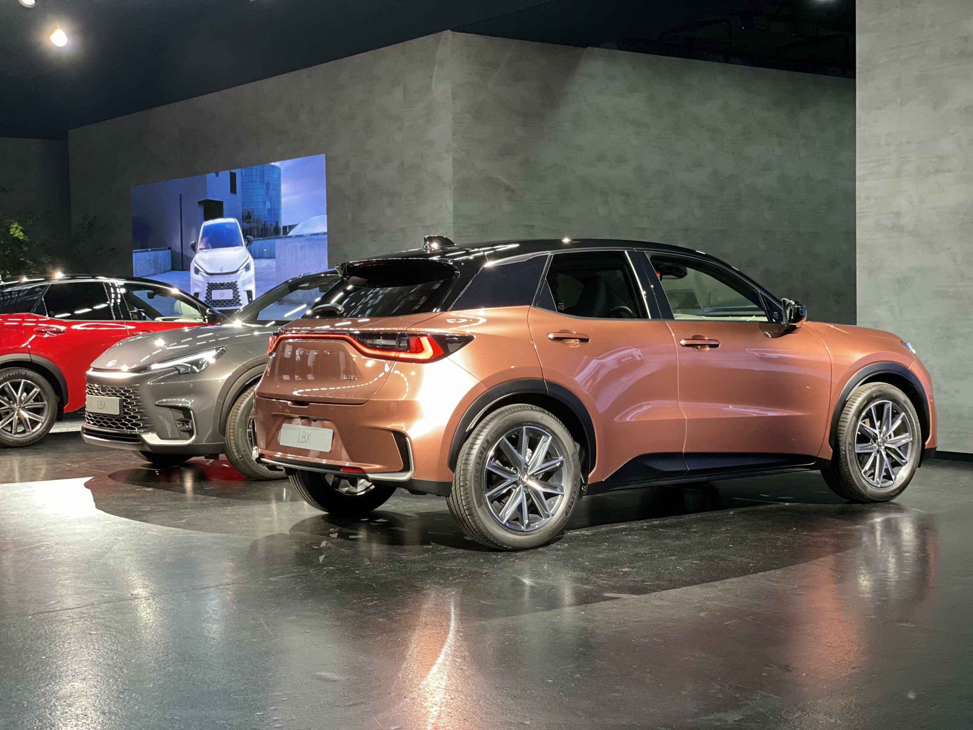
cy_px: 365
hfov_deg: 36.8
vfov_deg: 28.0
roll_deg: +1.0
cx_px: 486
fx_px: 1462
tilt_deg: -1.8
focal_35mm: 52
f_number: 2
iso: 320
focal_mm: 6
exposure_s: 1/39
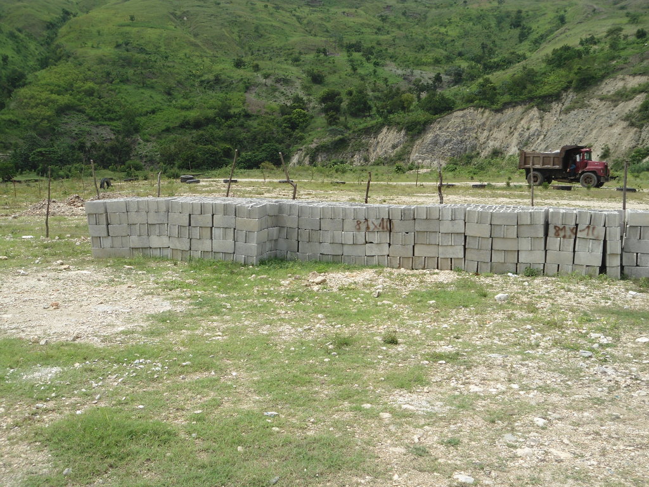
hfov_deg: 50.1
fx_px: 694
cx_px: 324
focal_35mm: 37
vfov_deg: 38.7
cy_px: 244
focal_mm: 6.7
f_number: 9.2
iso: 80
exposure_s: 1/160
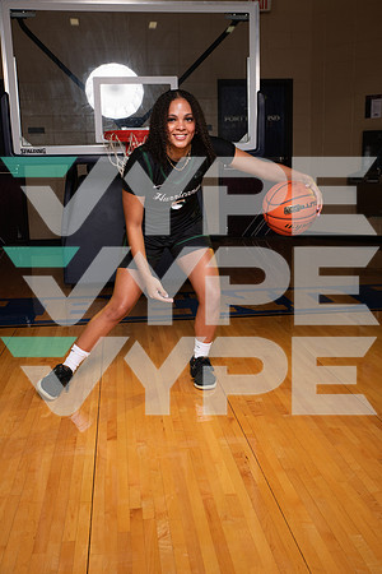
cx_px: 191
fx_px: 637
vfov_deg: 48.5
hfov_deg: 33.4
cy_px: 287
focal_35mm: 40
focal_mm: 40
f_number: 7.1
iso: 250
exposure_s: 1/400
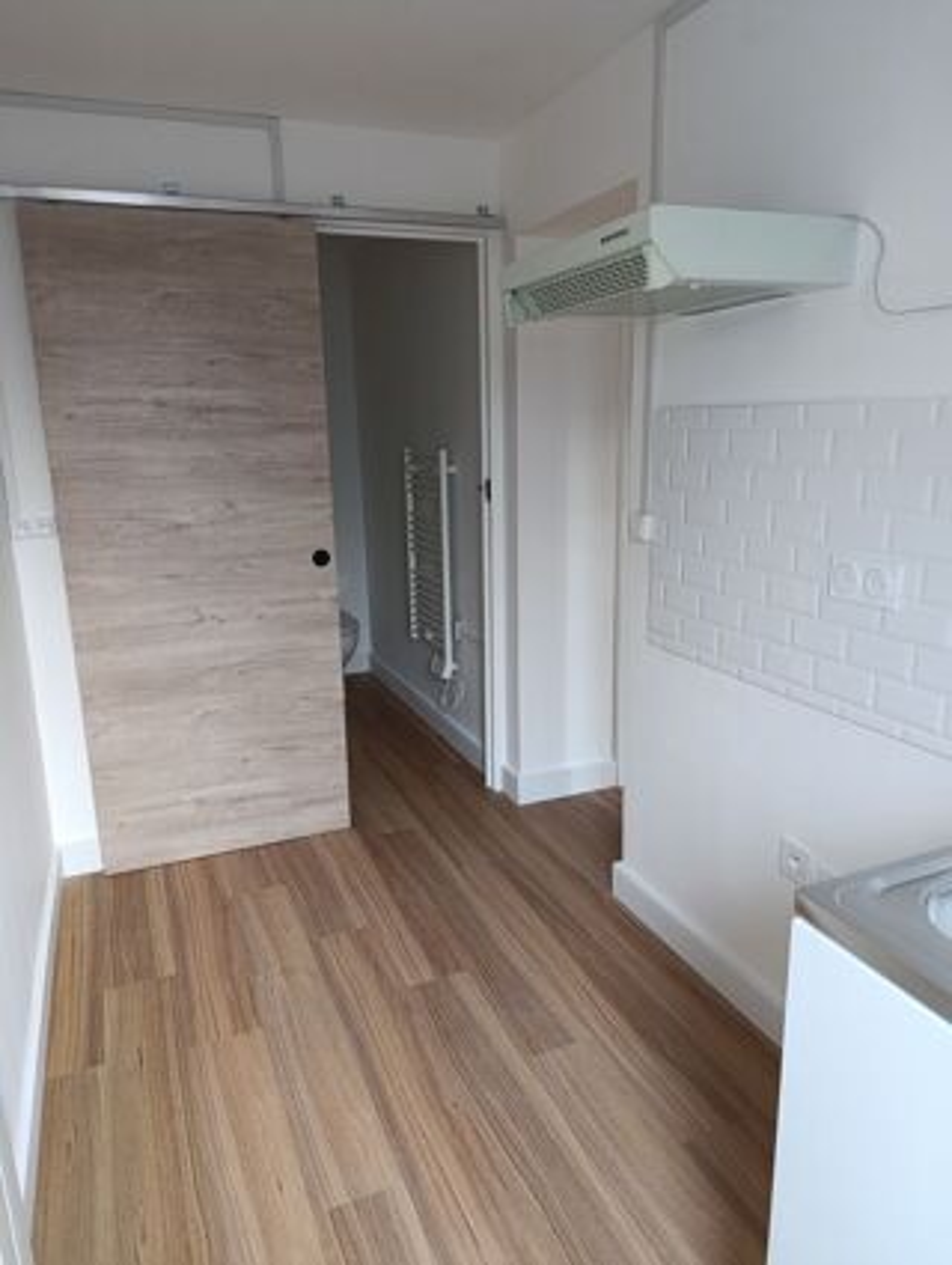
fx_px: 841
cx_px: 476
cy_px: 632
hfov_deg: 59.0
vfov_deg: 73.8
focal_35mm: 23
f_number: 1.6
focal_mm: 6.14
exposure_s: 1/100
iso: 1000
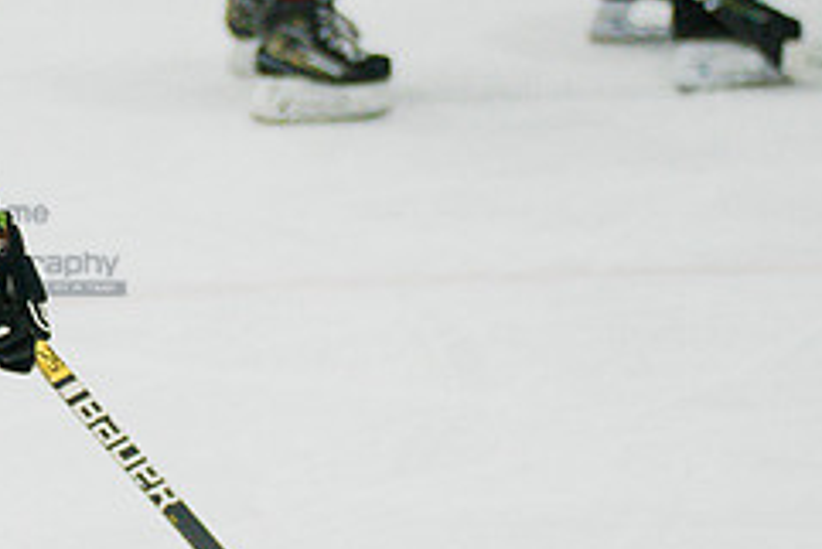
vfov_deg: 3.5
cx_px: 25
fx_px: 8887
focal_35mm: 389
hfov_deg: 5.3
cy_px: 155
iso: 3200
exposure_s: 1/1600
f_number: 3.2
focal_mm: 120
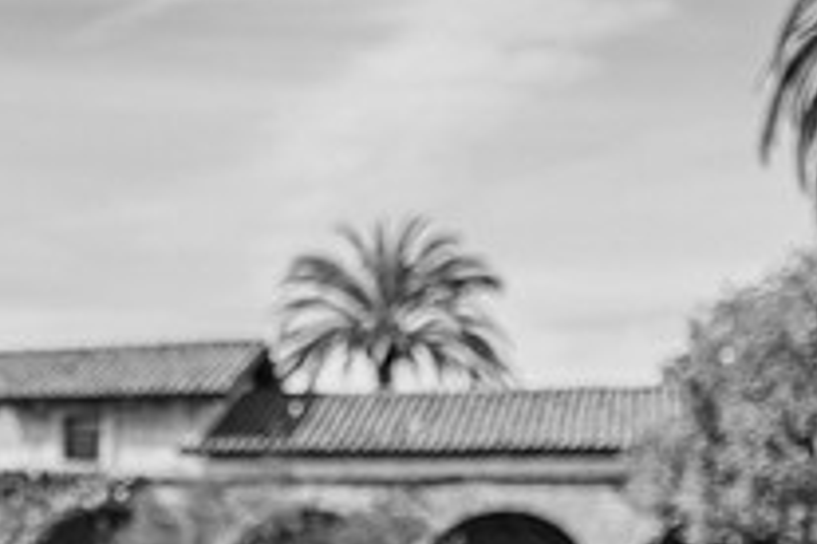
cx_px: -99
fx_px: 2224
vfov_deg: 13.7
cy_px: 560
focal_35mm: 98
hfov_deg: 19.8
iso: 100
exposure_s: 1/4000
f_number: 2
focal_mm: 35
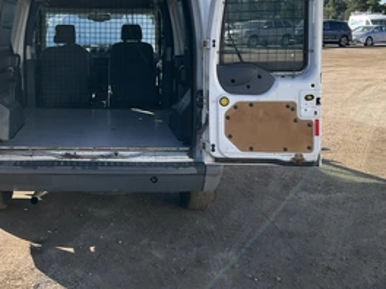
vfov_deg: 32.4
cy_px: 80
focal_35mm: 44
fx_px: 491
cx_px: 102
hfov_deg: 41.8
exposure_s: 1/944
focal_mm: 3
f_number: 1.8
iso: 25
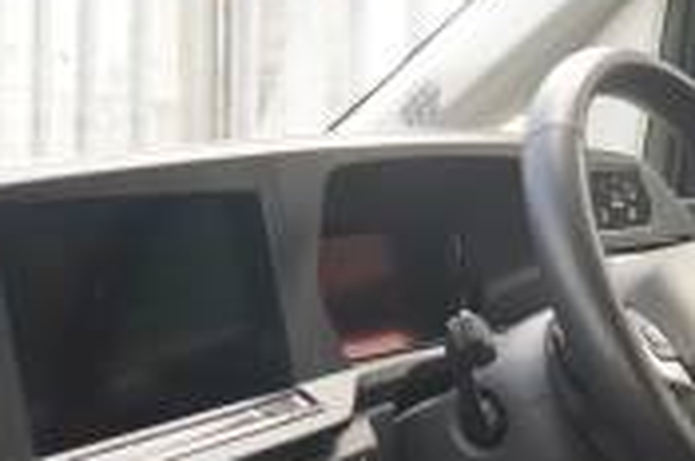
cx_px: 381
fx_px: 1696
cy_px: 413
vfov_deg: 15.3
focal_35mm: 88
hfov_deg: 23.2
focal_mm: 16
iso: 500
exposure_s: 1/160
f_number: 4
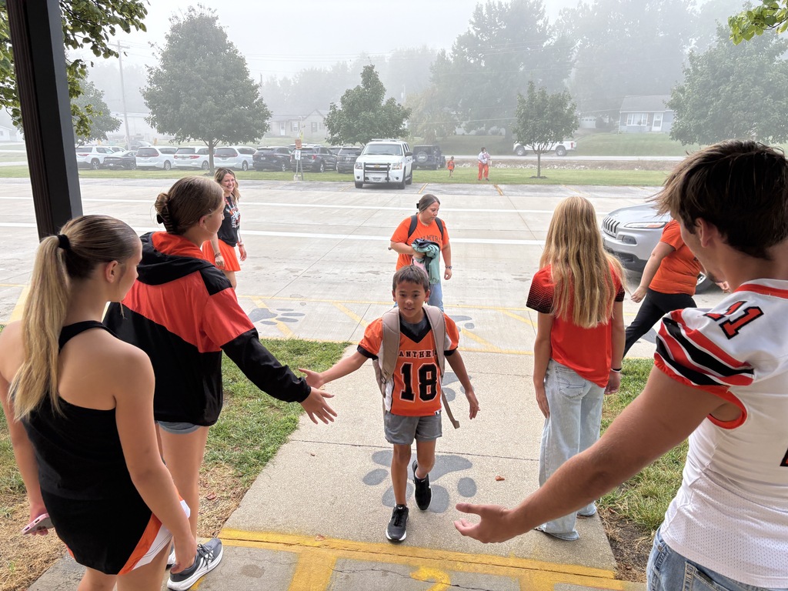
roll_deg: -0.9
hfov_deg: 67.3
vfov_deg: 53.1
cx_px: 394
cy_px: 296
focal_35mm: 26
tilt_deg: -15.2
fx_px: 592
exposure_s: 1/276
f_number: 1.6
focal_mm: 5.96
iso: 40
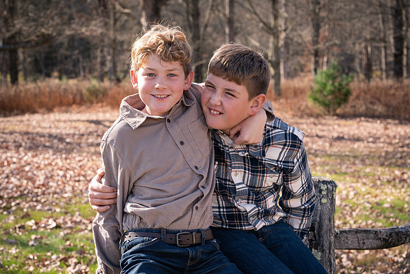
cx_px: 205
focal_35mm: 85
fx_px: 968
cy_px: 137
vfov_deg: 16.1
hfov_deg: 23.9
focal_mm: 85
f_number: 8
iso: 250
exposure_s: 1/250
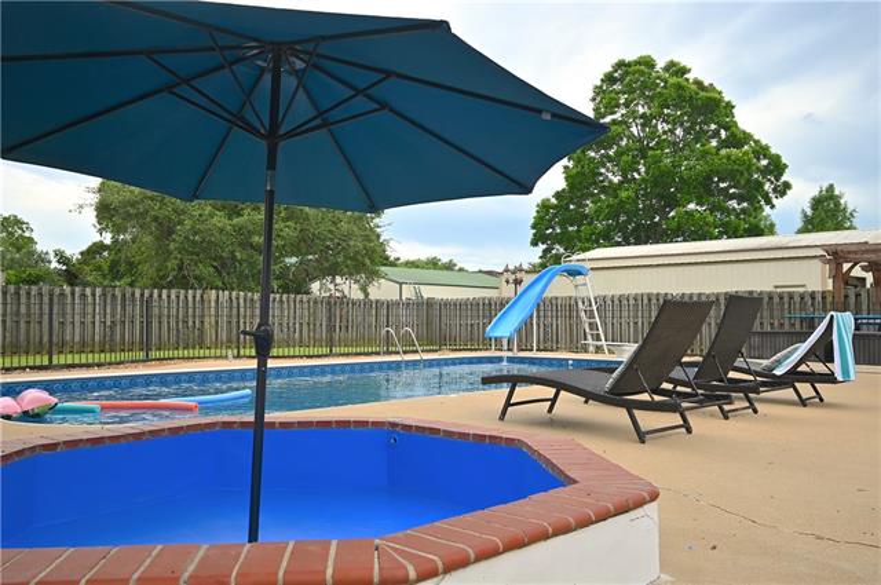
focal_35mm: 30
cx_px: 440
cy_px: 292
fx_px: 745
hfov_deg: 61.2
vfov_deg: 42.9
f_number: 10
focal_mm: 30.5
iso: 320
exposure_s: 1/100
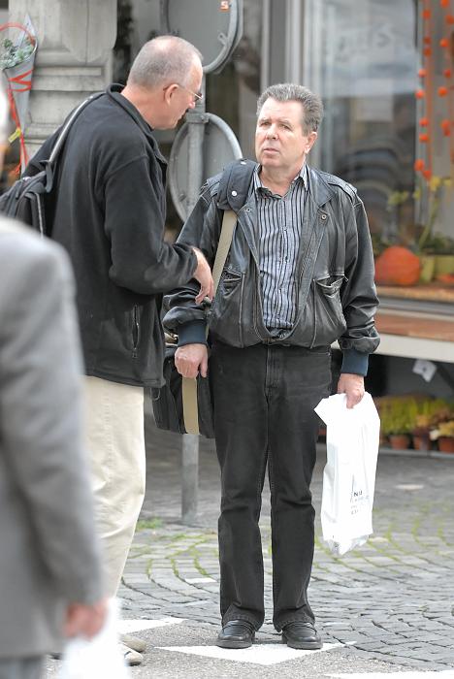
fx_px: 3681
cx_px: 227
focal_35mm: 195
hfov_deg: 7.1
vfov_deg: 10.5
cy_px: 340
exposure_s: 1/500
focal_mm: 130
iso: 640
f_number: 2.8
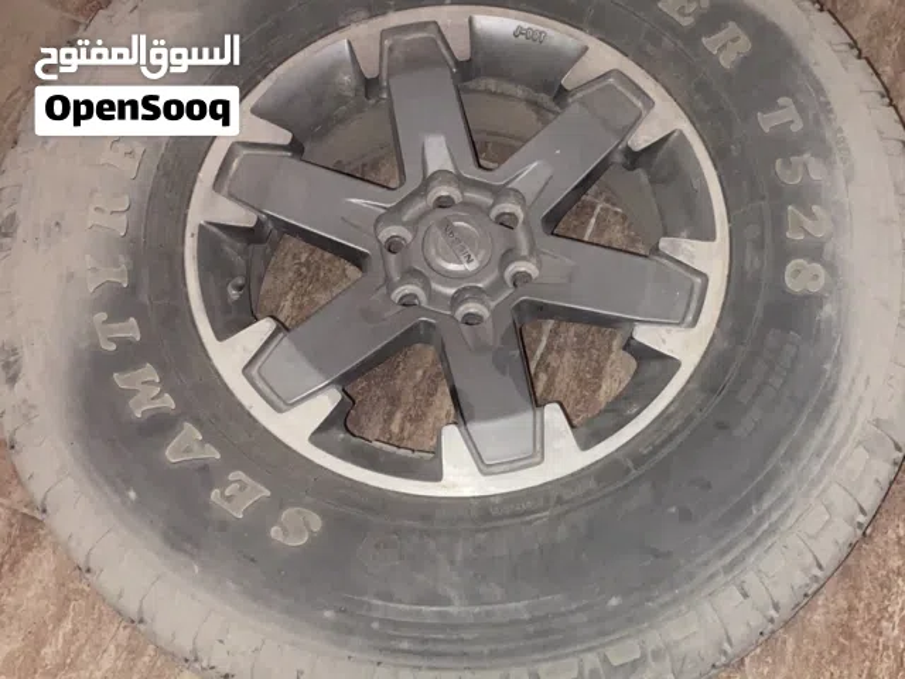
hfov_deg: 67.3
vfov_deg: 53.1
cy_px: 340
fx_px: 680
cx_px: 452
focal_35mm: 26
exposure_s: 1/4
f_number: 1.8
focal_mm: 4.25
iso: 200
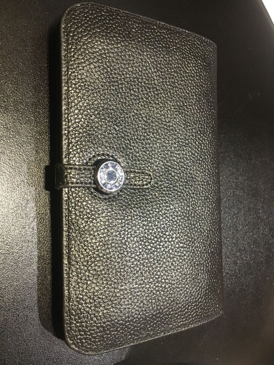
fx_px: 306
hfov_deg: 48.2
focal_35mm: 29
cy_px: 182
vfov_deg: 61.7
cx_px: 137
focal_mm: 4.15
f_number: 2.2
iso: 200
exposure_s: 1/25
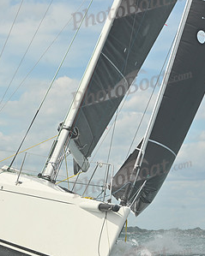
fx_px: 1381
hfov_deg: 8.5
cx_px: 27
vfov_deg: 10.6
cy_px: 143
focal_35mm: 182
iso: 320
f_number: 11
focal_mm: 100
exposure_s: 1/1250
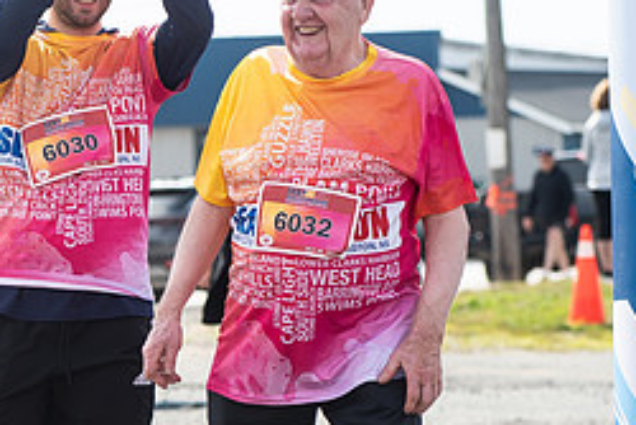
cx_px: 49
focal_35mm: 252
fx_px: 4454
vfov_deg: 5.5
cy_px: 192
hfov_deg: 8.1
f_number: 4.5
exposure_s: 1/1600
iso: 250
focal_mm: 85
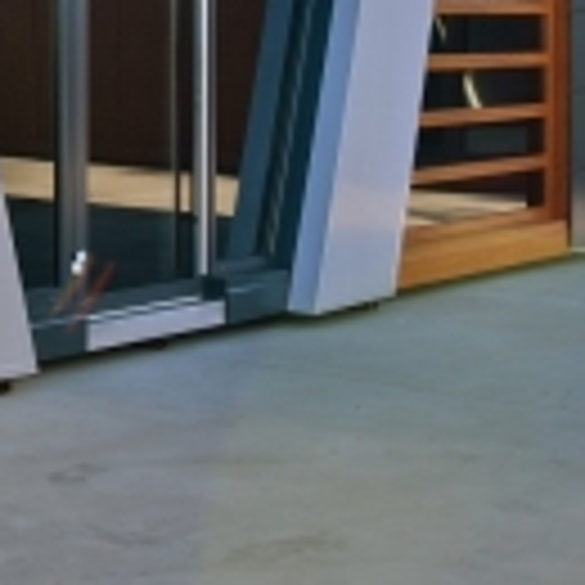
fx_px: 1768
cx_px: -351
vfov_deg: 18.3
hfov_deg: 16.7
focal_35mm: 92
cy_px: 9
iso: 100
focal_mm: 21
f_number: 8
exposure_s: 1/100
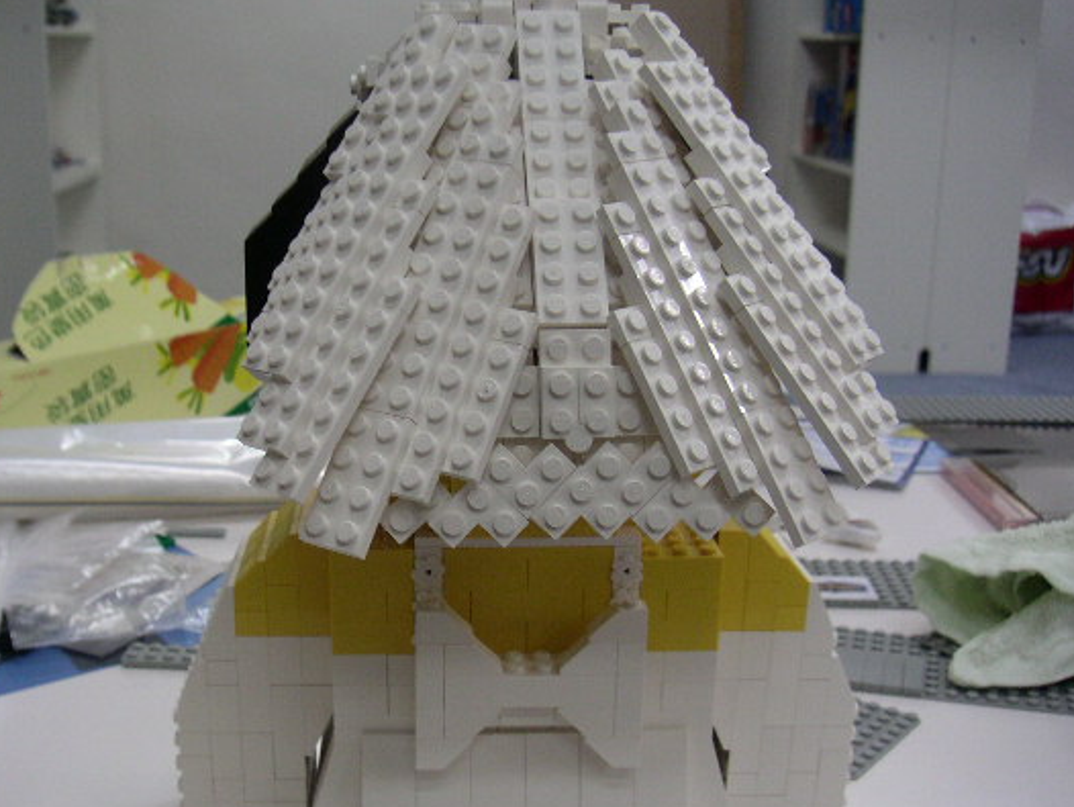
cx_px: 463
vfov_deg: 32.2
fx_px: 1397
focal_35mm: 45
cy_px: 441
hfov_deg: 42.0
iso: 100
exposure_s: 1/40
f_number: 2.8
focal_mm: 5.7
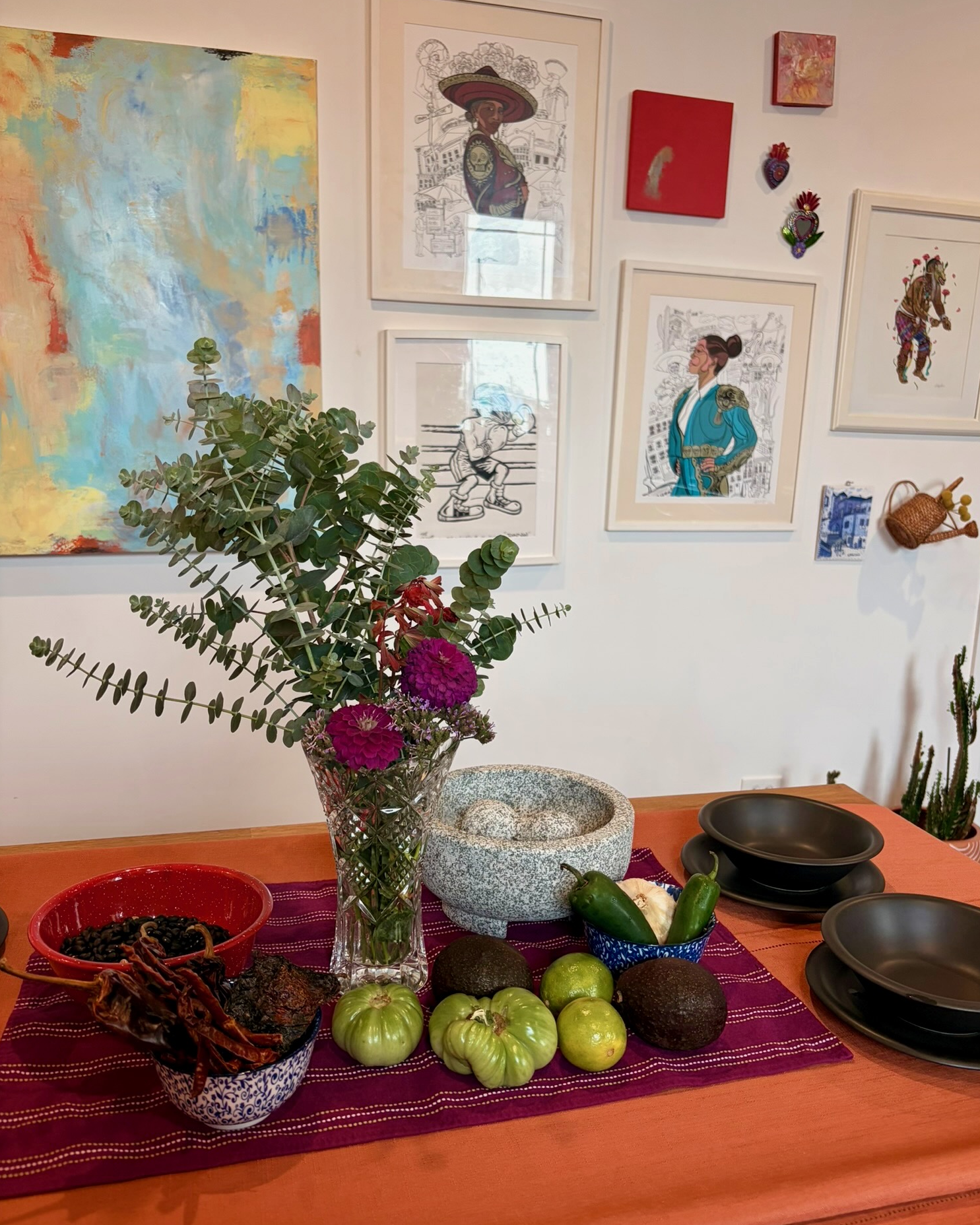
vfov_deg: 62.2
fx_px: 1015
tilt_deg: -11.5
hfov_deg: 51.5
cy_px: 615
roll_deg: -1.7
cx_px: 504
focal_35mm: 28
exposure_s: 1/101
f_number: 1.6
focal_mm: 5.96
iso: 125
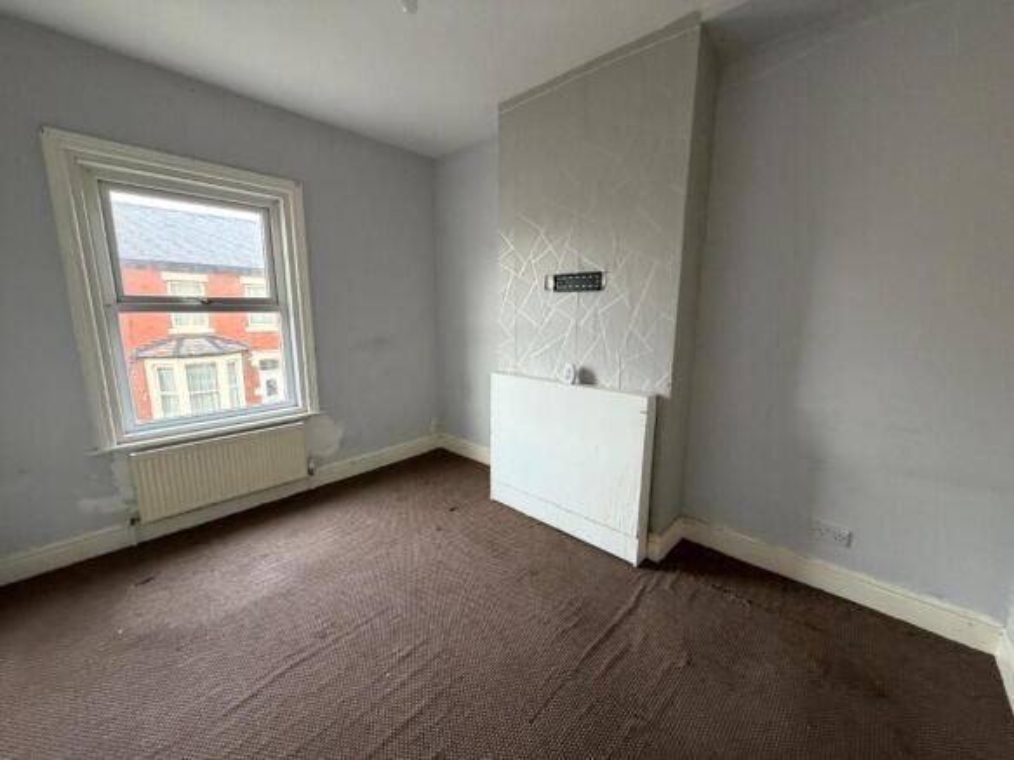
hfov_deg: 102.1
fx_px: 410
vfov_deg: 85.7
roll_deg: +0.0
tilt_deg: -11.4
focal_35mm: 14
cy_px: 380
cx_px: 507
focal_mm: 2.22
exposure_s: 1/60
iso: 320
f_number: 2.2
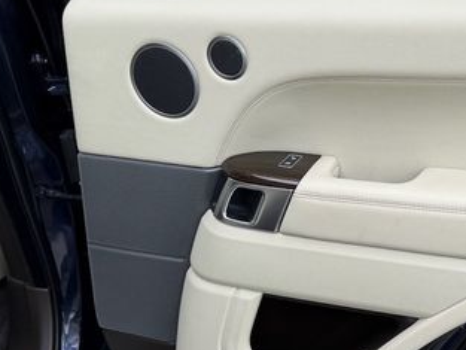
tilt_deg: -26.7
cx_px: 381
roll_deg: -1.5
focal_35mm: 49
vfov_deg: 29.6
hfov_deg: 37.3
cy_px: 203
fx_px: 660
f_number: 1.78
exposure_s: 1/1618
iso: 80
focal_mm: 6.76
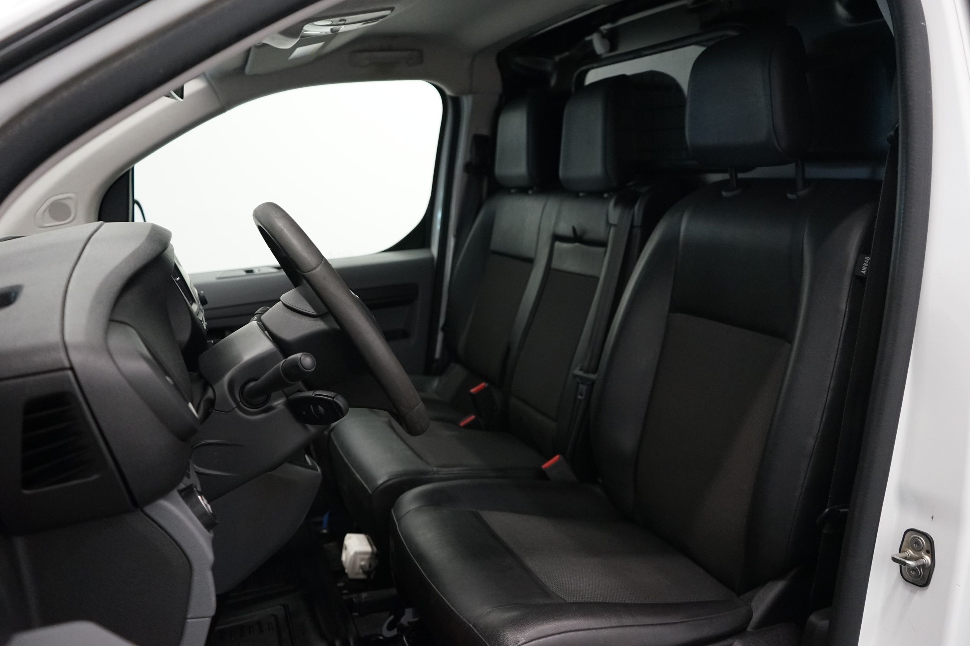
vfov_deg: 46.4
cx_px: 485
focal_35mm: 28
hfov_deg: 65.5
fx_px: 754
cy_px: 323
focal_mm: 28
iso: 2500
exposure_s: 1/160
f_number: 3.5
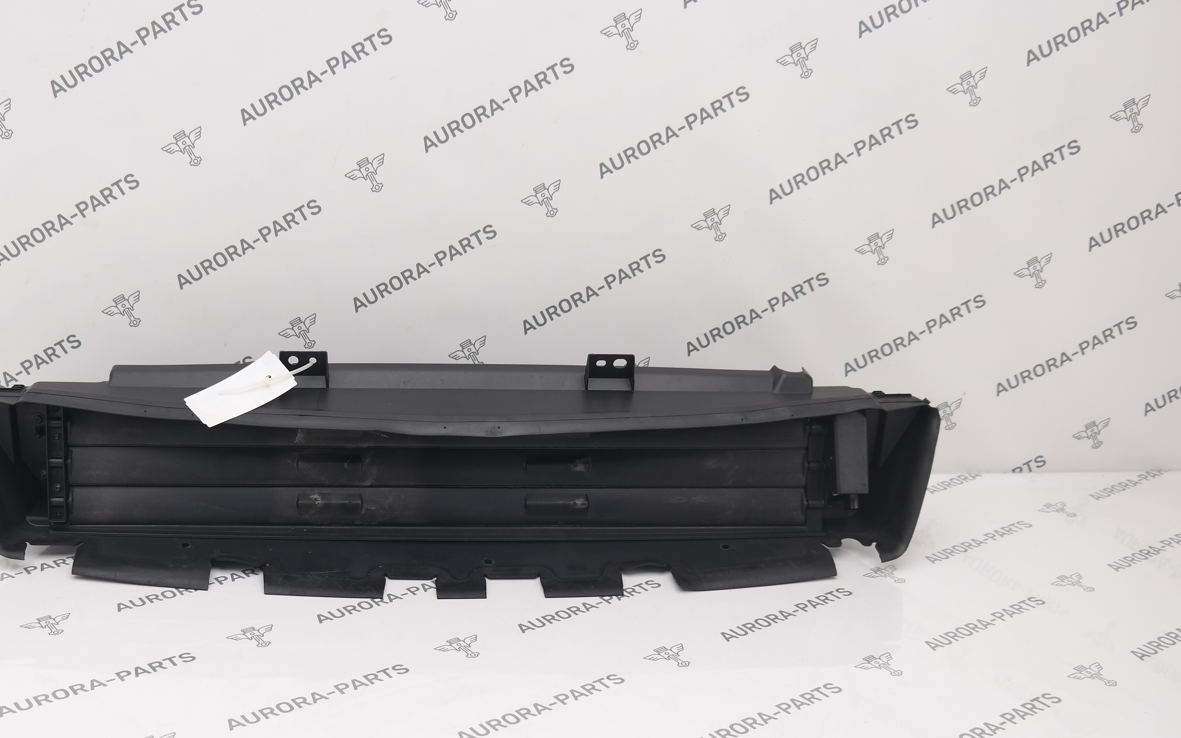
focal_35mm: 42
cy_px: 469
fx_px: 1352
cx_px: 458
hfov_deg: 46.9
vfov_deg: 30.4
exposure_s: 1/100
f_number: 4
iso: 100
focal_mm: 20
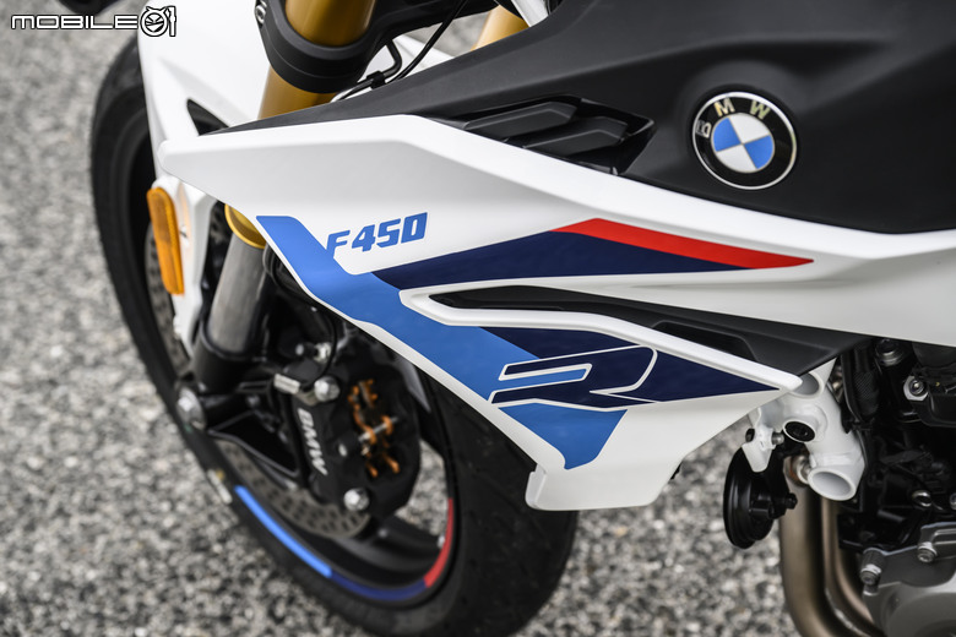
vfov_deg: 16.9
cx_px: 478
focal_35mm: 81
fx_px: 2151
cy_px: 318
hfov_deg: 25.1
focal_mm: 81
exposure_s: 1/80
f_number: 5.6
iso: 250
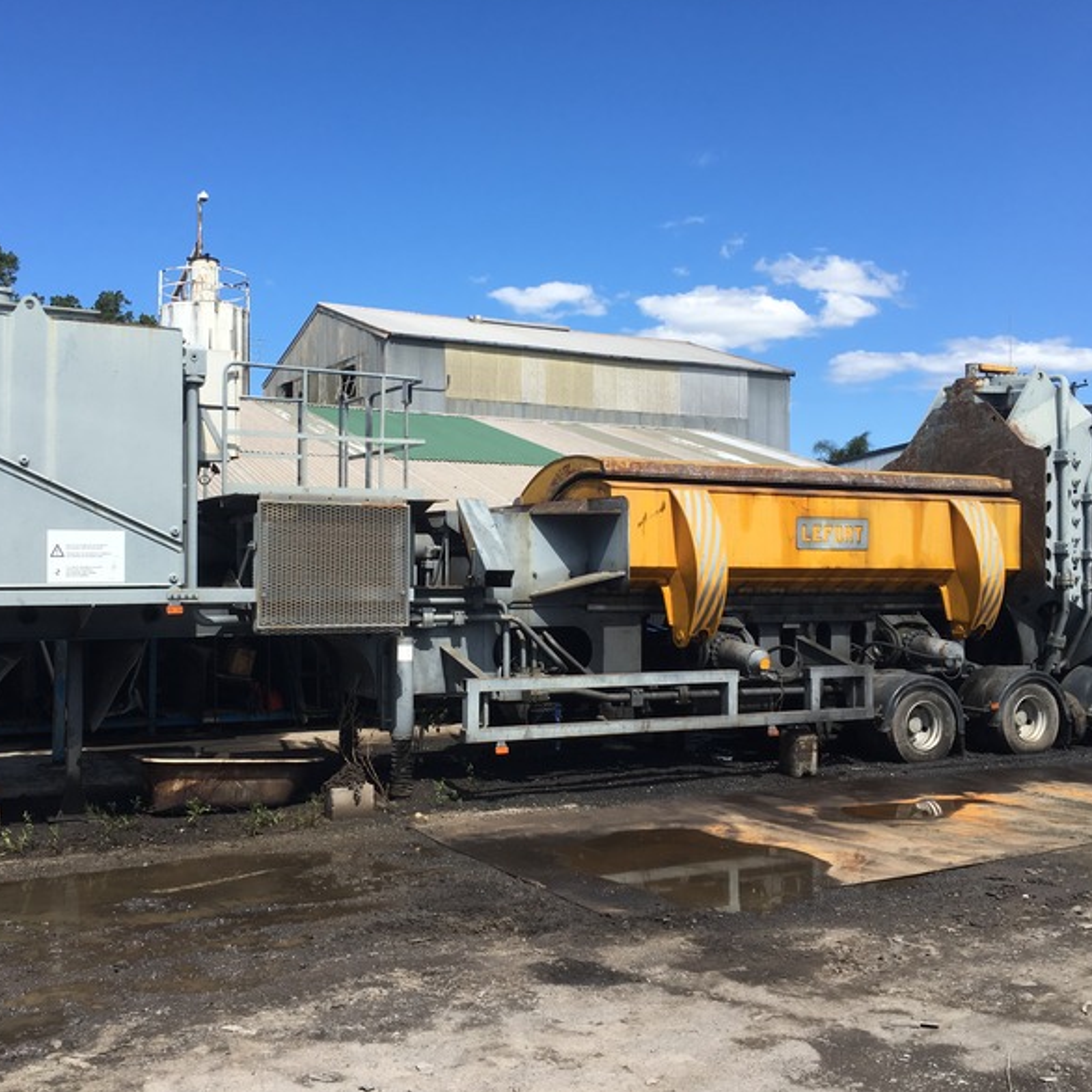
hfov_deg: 47.1
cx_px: 481
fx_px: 1249
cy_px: 546
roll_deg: -0.1
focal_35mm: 35
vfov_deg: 47.2
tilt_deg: +1.7
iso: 25
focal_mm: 4.15
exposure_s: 1/1099
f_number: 2.2
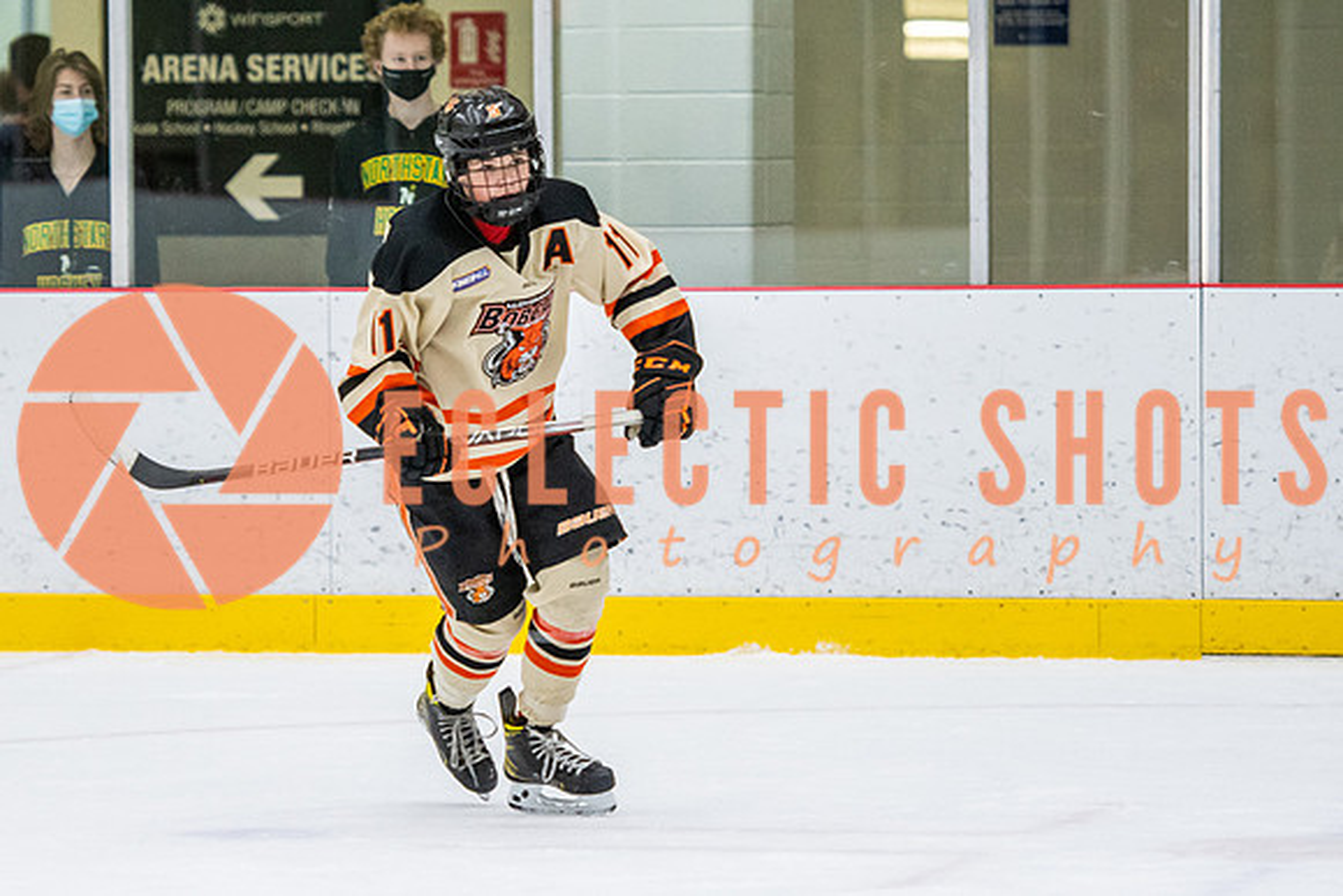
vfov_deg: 5.3
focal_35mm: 257
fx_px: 9589
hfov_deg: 8.0
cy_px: 337
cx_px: 491
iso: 1800
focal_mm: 135
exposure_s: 1/640
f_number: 2.8
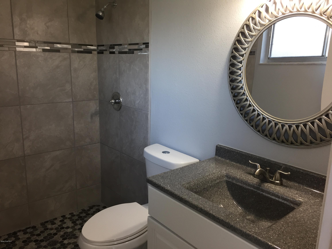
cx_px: 166
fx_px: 278
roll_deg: -1.7
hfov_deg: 61.7
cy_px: 124
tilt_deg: -11.5
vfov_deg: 48.2
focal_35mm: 29
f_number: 2.2
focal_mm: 4.15
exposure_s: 1/30
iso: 64
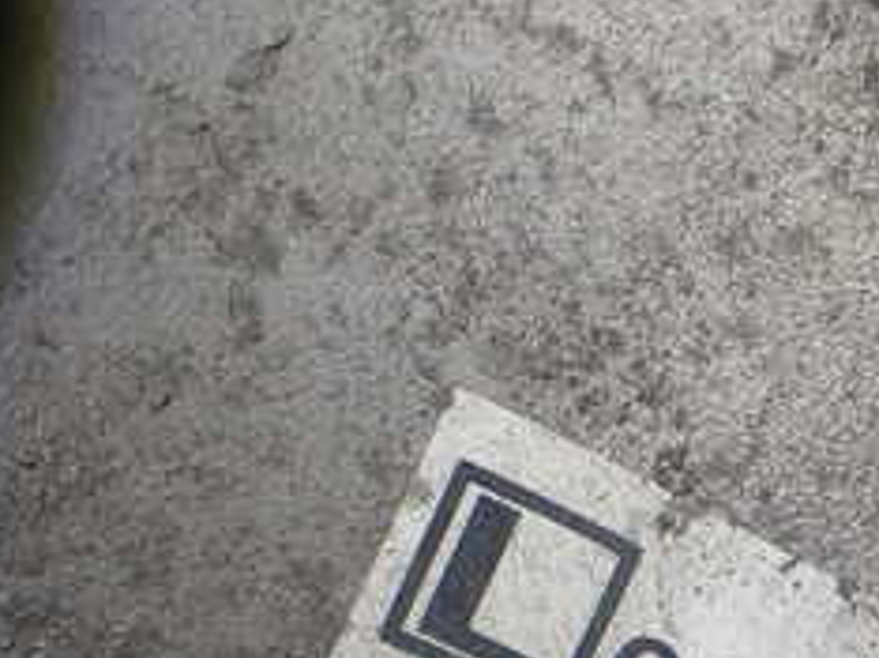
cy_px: 681
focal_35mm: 77
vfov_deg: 18.5
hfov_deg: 24.4
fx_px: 1953
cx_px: 841
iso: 160
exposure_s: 1/125
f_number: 2.3
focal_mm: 5.4
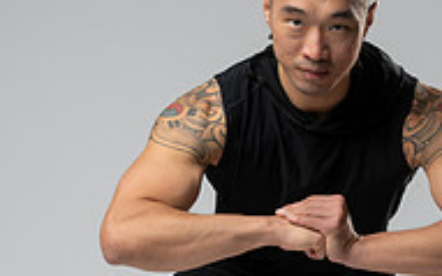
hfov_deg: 10.3
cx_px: 303
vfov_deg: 6.4
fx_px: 2455
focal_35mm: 204
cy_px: 248
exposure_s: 1/160
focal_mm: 85
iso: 200
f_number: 3.2
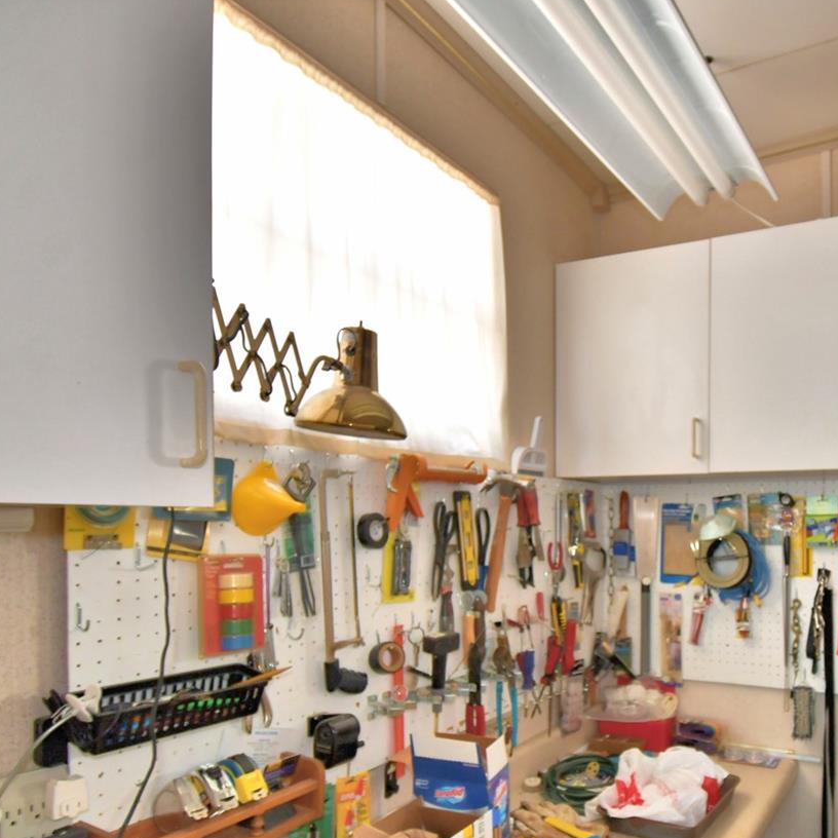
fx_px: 685
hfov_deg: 59.9
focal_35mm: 25
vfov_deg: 61.8
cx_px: 617
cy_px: 538
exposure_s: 1/50
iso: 200
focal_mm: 10
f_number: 4.5
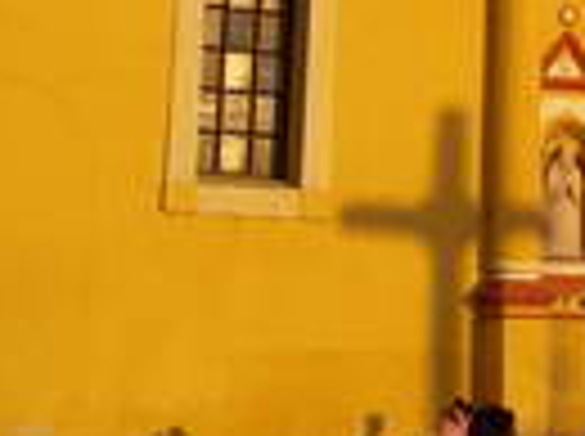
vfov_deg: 12.8
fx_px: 1872
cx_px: 785
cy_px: -144
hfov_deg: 16.6
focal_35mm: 111
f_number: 4
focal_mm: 7.8
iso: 80
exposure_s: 1/200
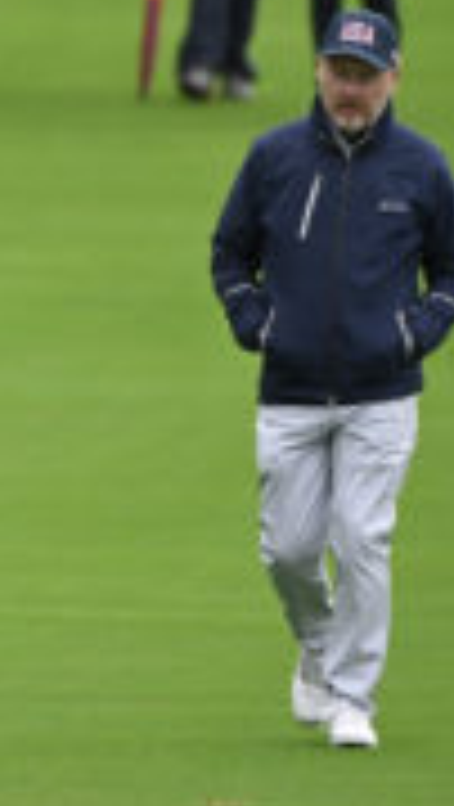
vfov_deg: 1.3
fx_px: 34610
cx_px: -984
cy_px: -171
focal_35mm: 1621
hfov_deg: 0.8
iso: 640
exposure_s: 1/800
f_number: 4
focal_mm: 370
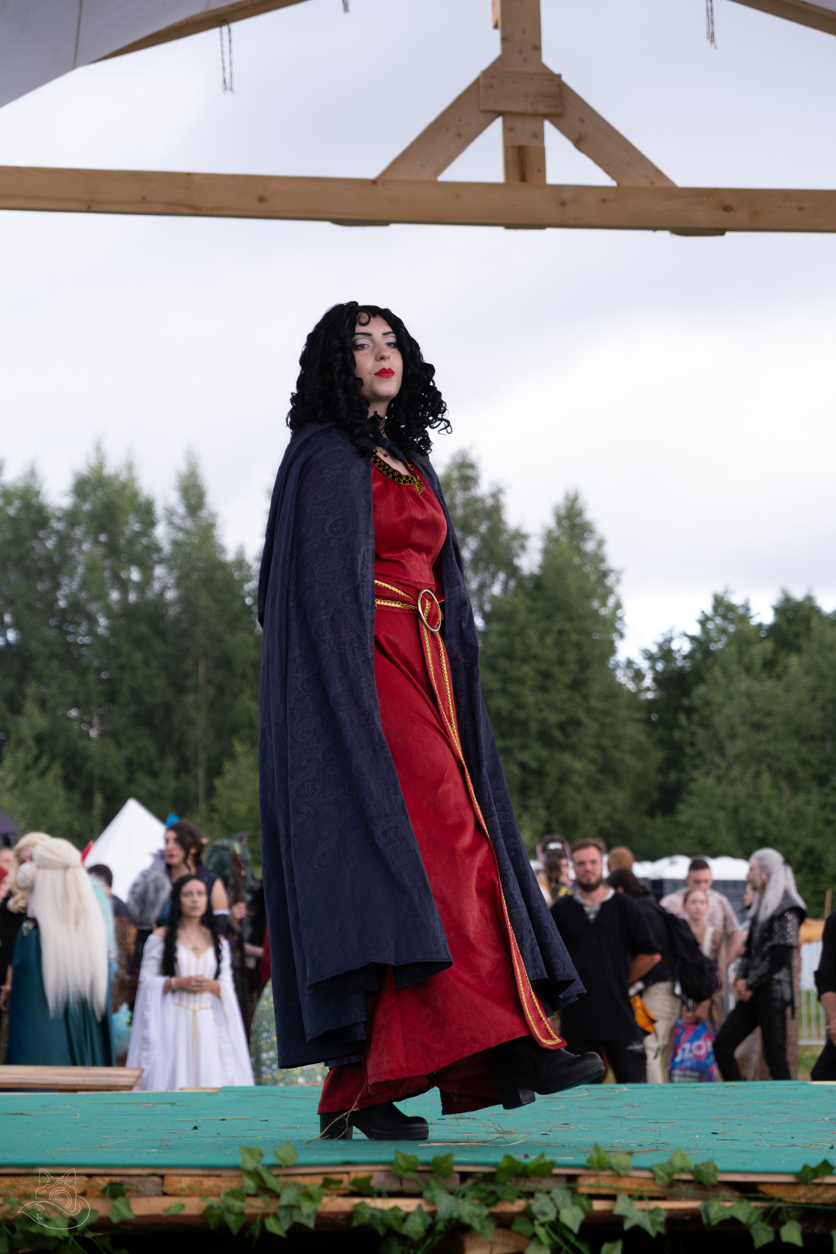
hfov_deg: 16.5
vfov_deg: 24.5
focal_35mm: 83
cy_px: 627
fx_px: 2891
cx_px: 418
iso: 800
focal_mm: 55
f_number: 3.6
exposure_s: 1/800
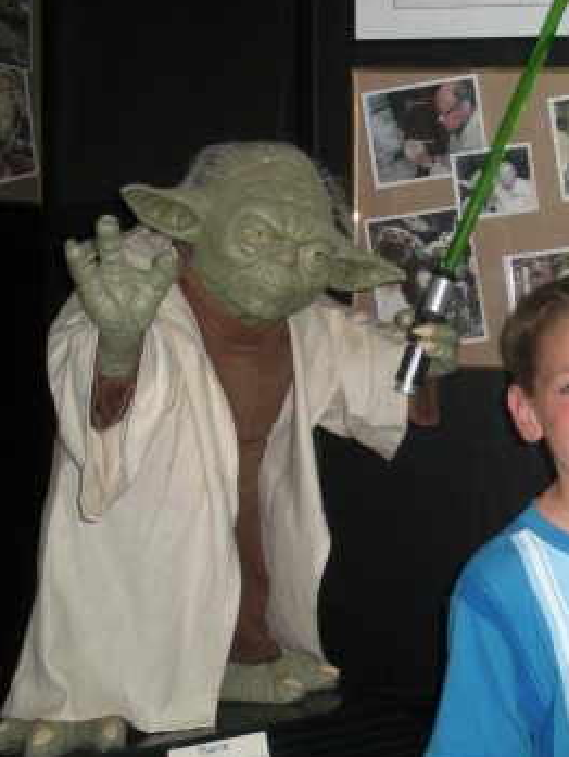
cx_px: 589
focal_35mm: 66
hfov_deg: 21.4
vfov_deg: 29.4
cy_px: 371
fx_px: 1446
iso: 96
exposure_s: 1/52.6
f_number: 3.5
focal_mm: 6.3
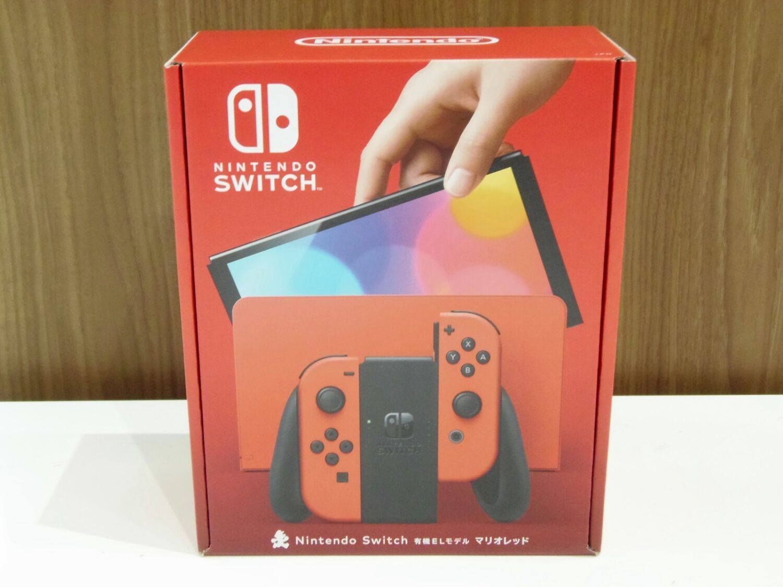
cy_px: 294
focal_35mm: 49
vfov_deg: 29.7
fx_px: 1108
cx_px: 392
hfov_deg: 38.9
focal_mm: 9.1
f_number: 3.8
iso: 500
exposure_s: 1/8
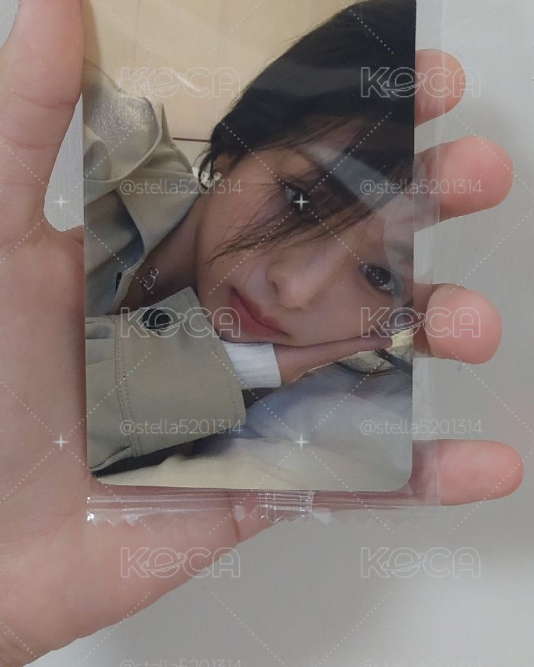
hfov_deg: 33.4
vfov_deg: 39.3
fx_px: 889
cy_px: 121
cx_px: 301
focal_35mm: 45
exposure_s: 1/60
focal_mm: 5.23
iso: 250
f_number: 1.8
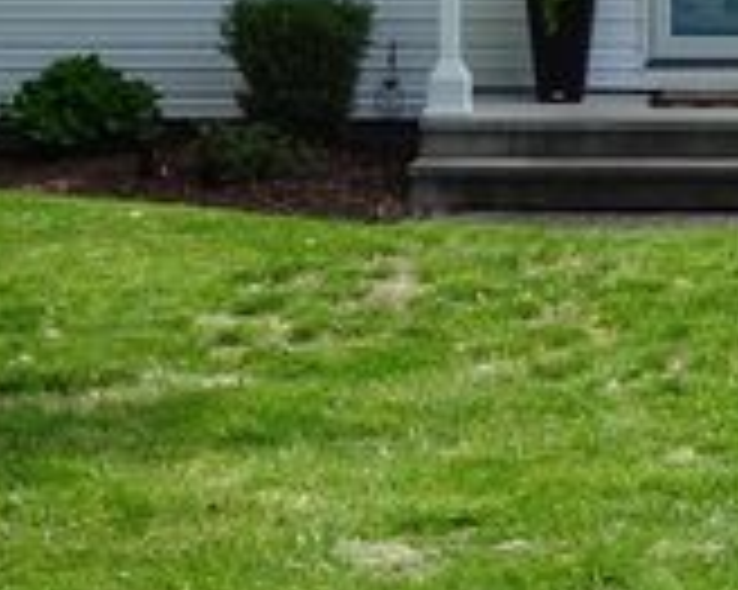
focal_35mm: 98
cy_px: -128
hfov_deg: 18.6
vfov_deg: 15.1
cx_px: 878
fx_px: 2139
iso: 80
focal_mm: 5.61
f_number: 4
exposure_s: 1/250
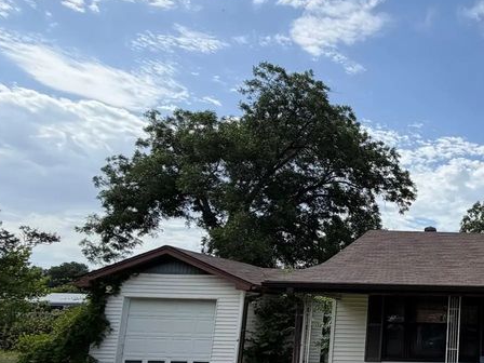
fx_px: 447
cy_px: 263
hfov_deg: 46.0
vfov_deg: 43.1
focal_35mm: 32
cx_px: 502
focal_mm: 2.22
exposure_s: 1/1399
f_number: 2.2
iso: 32
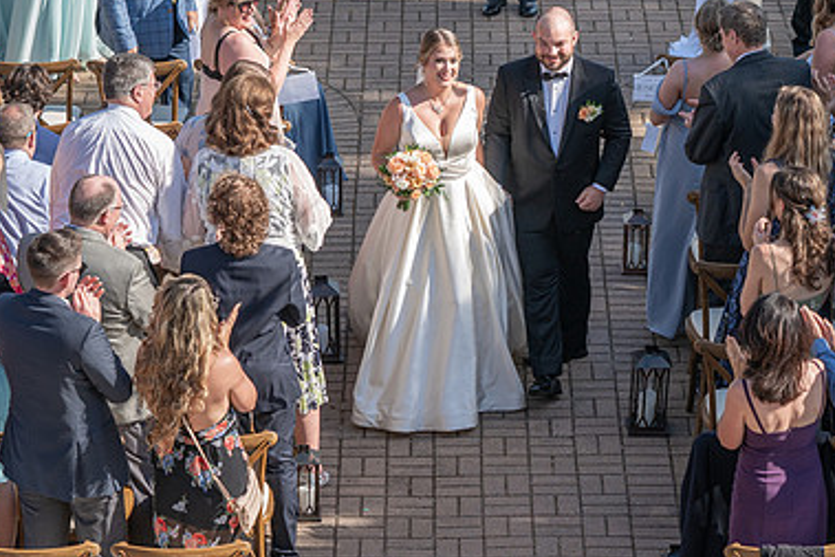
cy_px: 306
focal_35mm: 153
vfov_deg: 9.0
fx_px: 3550
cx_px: 512
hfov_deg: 13.4
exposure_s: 1/320
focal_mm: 79
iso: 100
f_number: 5.6
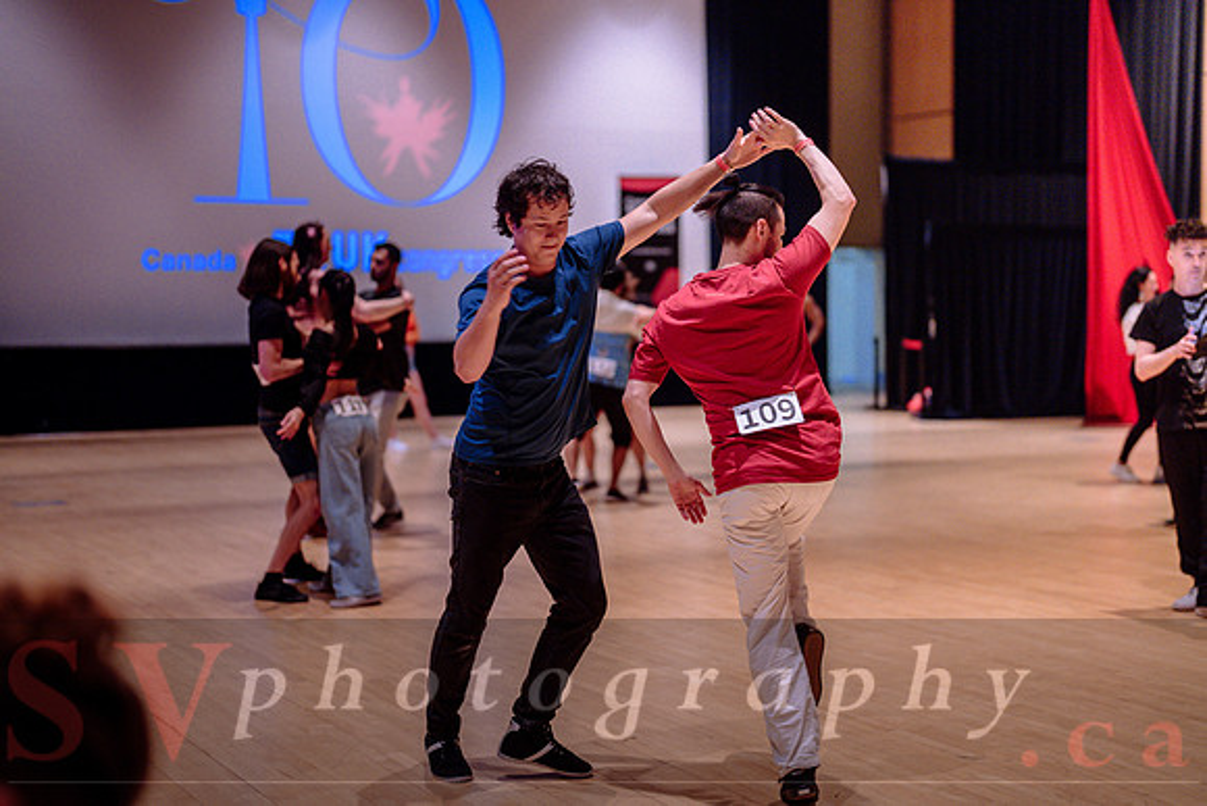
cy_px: 368
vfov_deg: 24.9
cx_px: 656
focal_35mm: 54
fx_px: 1822
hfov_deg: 36.6
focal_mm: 50
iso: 1600
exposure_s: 1/250
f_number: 1.2
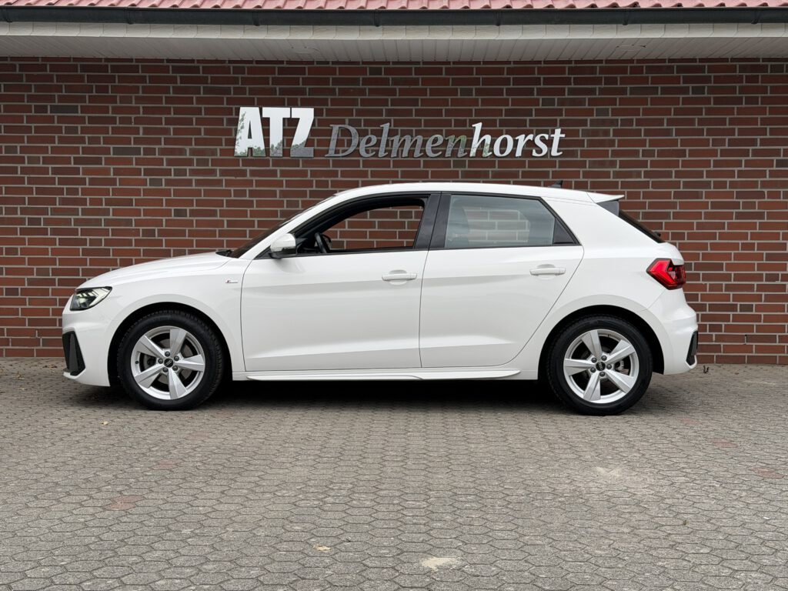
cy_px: 296
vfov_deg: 30.3
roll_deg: +0.1
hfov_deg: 39.7
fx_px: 1093
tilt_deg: -1.7
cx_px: 394
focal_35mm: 48
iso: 64
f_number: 1.78
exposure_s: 1/2577
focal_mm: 6.76
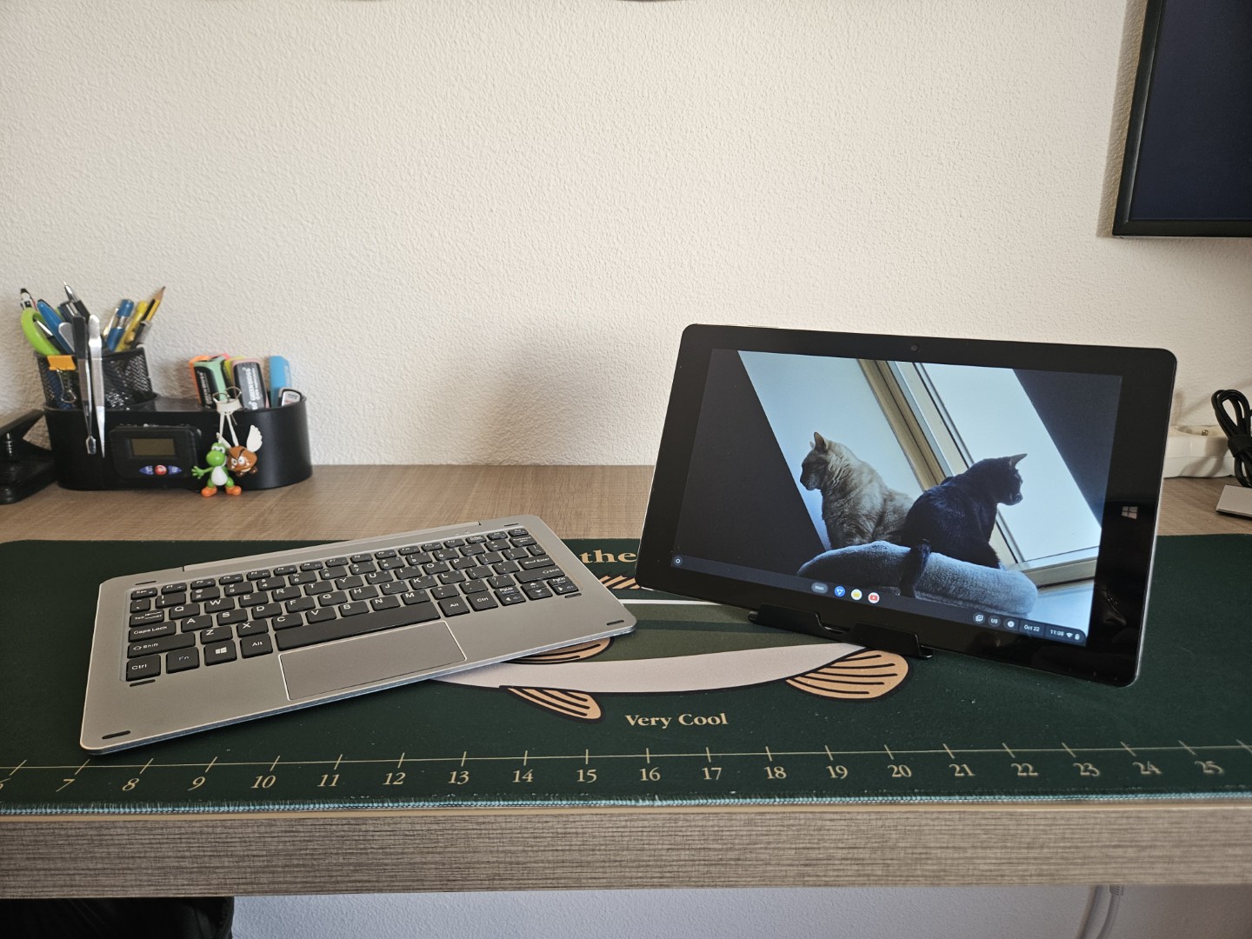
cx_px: 626
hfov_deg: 73.9
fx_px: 832
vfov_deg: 58.9
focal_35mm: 23
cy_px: 470
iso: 125
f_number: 1.8
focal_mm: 5.4
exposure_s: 1/50
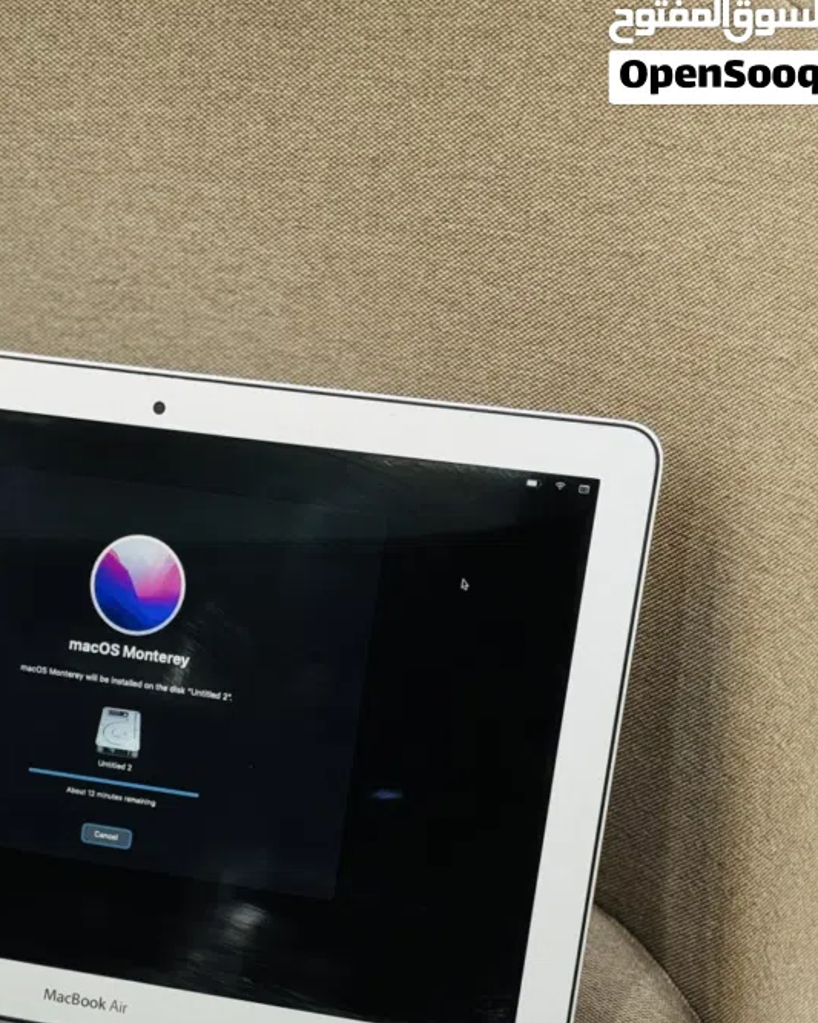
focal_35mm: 96
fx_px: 2904
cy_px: 1005
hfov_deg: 15.8
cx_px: 83
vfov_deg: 19.4
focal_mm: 6.76
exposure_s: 1/179
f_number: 1.78
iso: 50
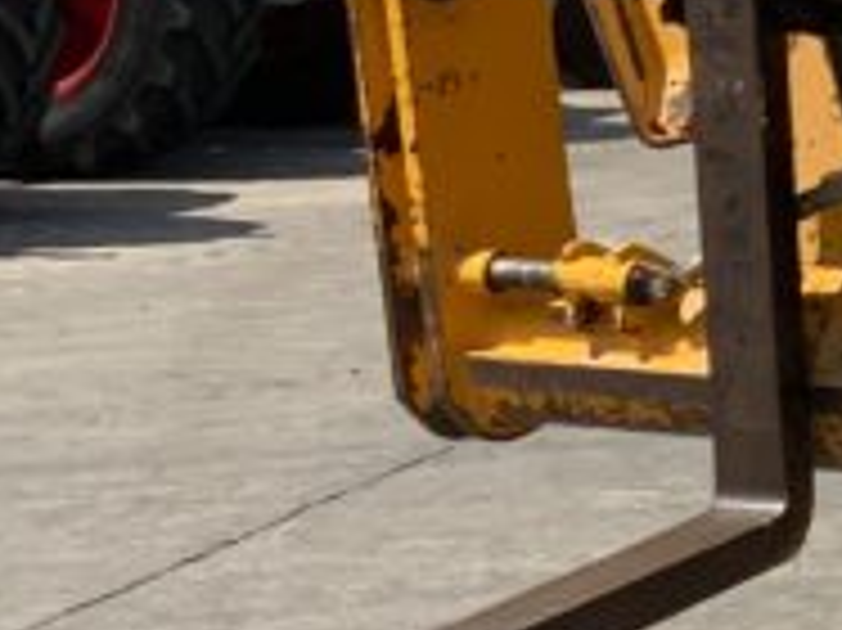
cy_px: 153
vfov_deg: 9.3
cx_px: 1679
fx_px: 3865
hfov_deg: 11.3
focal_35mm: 159
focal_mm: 3
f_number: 1.8
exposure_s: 1/1984
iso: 20
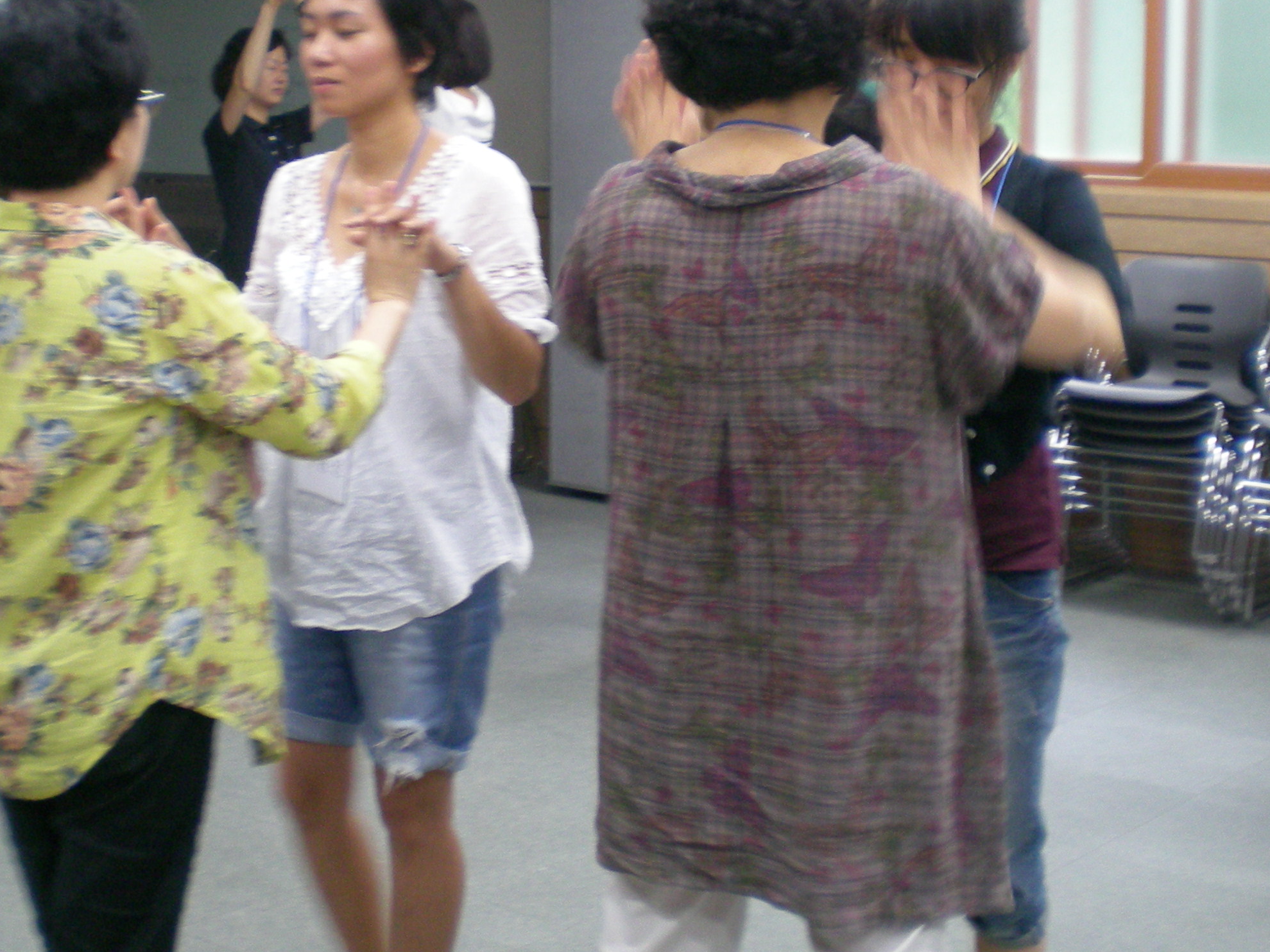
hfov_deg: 32.5
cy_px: 347
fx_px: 2164
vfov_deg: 24.7
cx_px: 472
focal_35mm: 59
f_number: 3.1
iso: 200
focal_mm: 6.3
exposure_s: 1/13.2
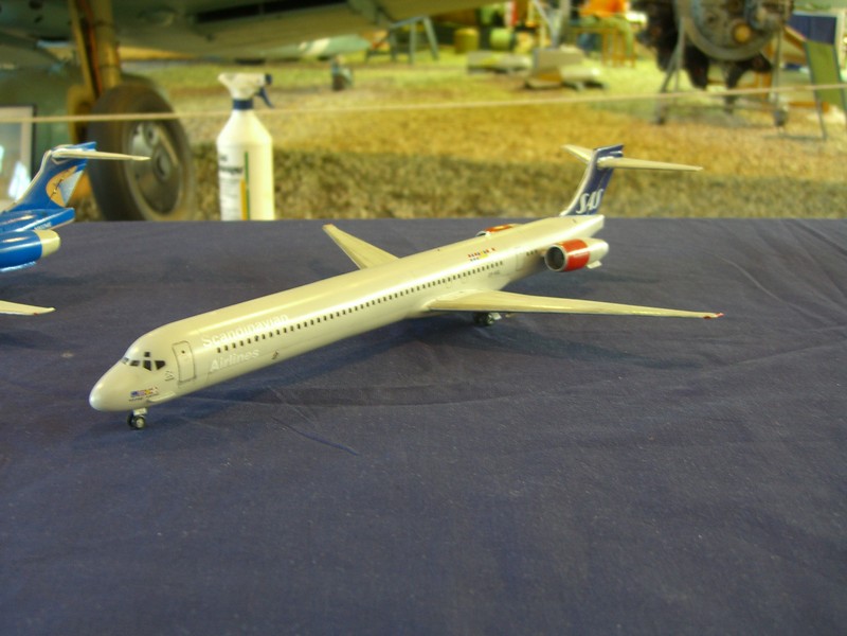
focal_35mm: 38
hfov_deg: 49.0
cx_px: 424
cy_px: 318
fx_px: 930
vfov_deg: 37.7
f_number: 2.8
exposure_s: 1/15
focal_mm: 7.9
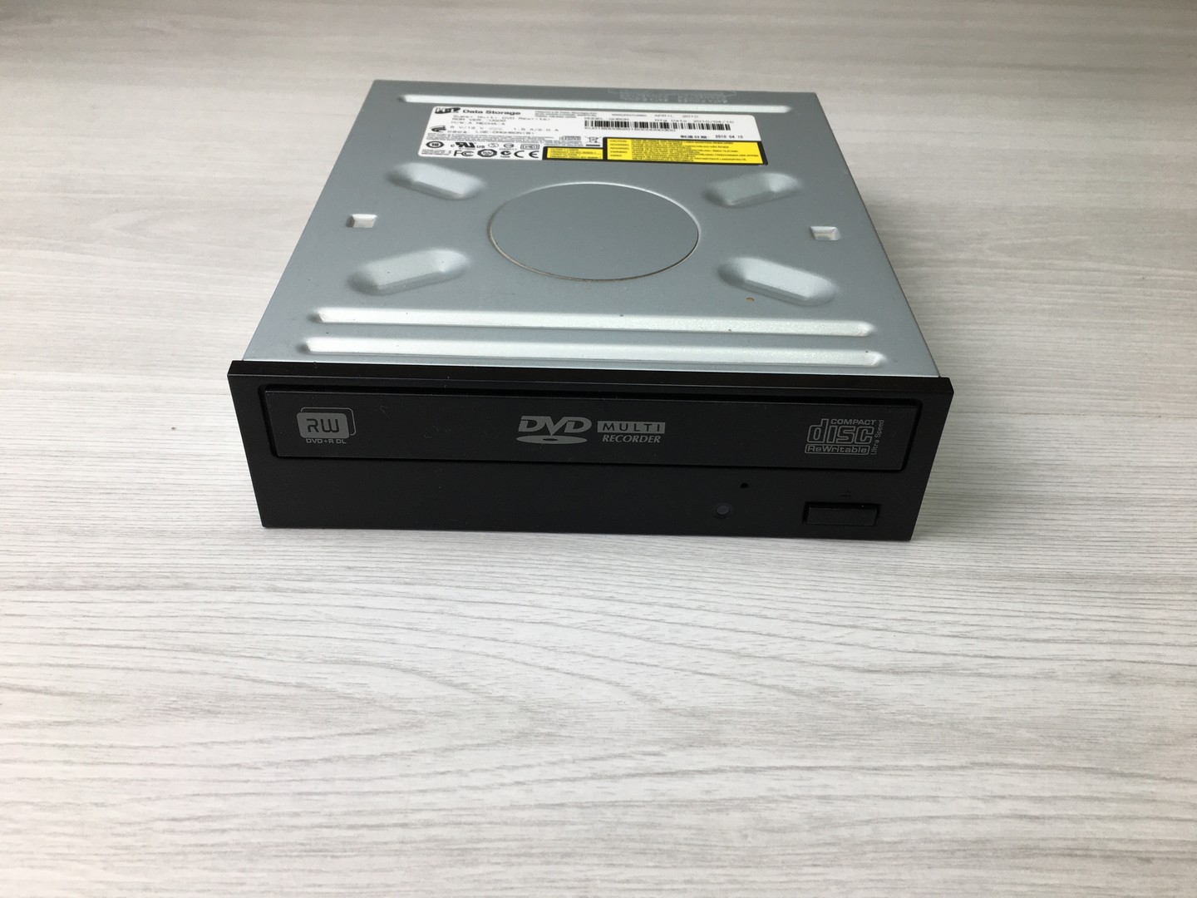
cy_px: 449
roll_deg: -0.8
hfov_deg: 61.7
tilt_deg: -38.3
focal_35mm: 29
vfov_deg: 48.2
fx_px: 1003
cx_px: 598
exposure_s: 1/100
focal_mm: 4.15
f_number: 2.2
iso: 32
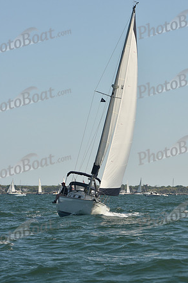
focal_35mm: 184
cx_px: 105
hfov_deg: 7.5
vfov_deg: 11.2
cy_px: 124
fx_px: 1441
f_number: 5.6
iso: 250
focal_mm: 140
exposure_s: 1/1000
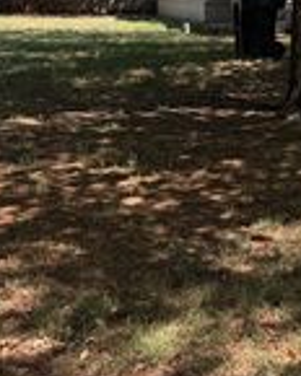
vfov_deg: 21.8
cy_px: -76
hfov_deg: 16.4
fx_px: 902
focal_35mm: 81
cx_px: 516
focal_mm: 6.76
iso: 80
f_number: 1.78
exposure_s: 1/1339
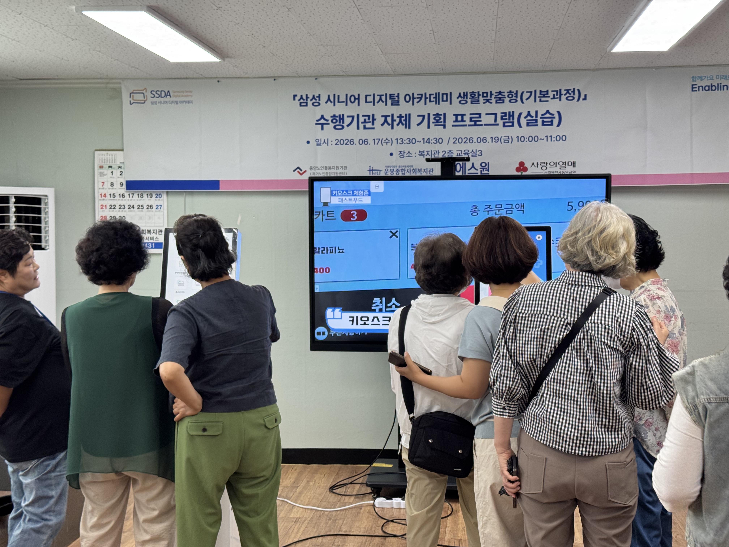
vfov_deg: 30.3
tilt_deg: -1.4
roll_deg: -1.7
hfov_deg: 39.7
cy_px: 274
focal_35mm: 48
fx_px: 1011
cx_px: 364
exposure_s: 1/90
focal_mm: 6.76
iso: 80
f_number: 1.78
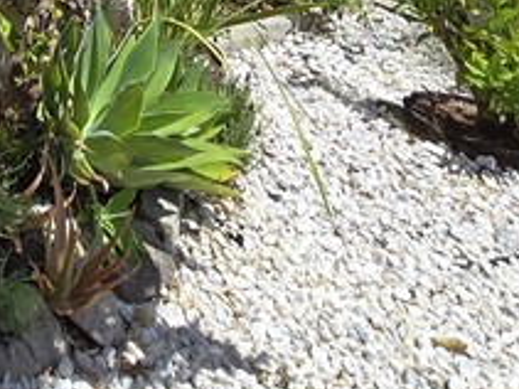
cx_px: -182
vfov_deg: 14.5
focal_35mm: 63
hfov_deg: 25.7
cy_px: -559
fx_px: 944
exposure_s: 1/2246
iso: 50
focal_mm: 2.2
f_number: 2.2
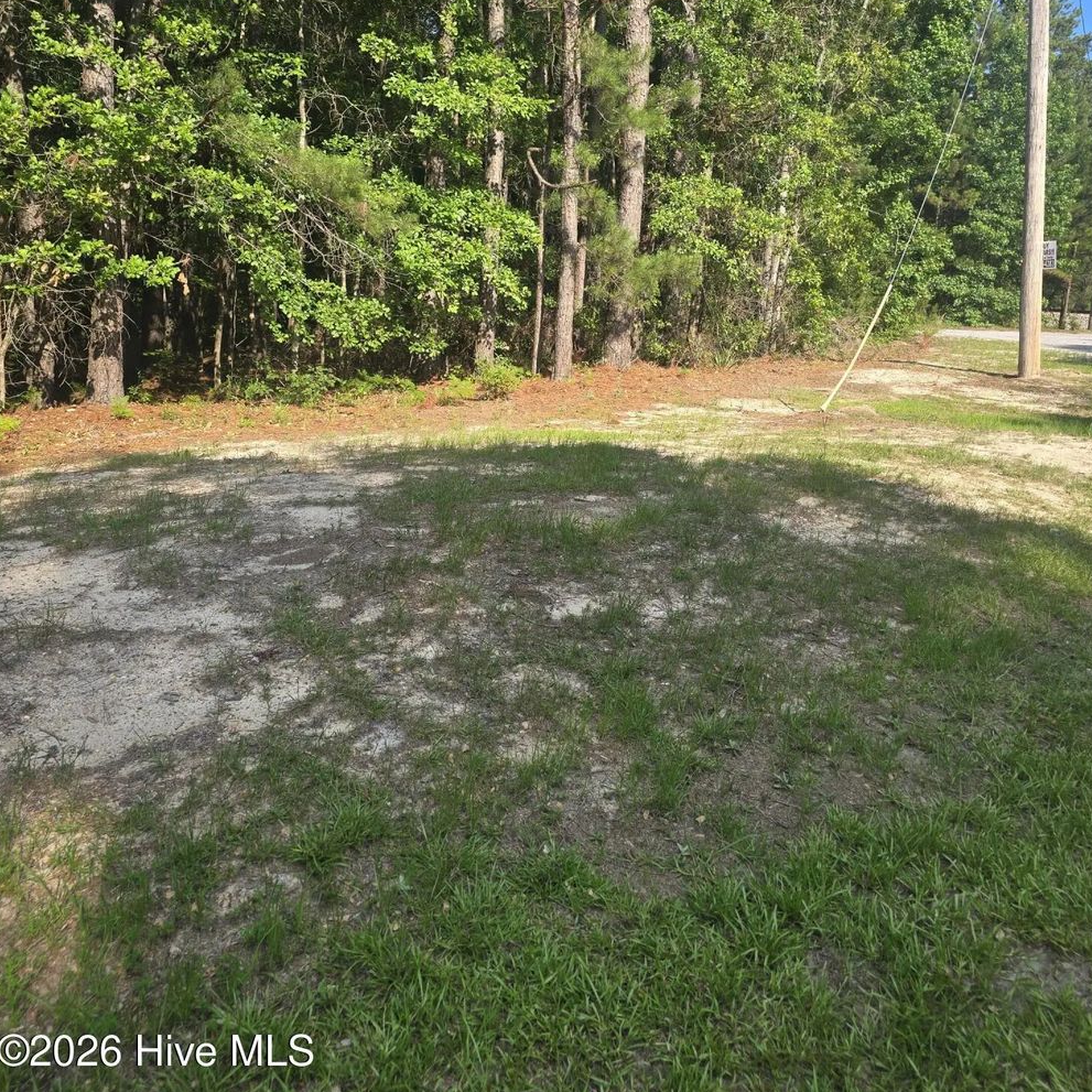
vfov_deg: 56.1
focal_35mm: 28
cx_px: 558
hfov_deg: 57.3
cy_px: 367
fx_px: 999
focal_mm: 6.3
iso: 12
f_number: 1.7
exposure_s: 1/313
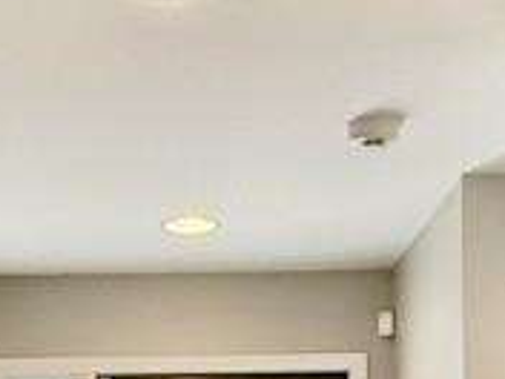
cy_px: 594
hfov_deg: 19.2
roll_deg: +0.6
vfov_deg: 13.5
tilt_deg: -1.0
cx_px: 161
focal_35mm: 102
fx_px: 1488
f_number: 2.2
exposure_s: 1/120
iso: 200
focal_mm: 2.22
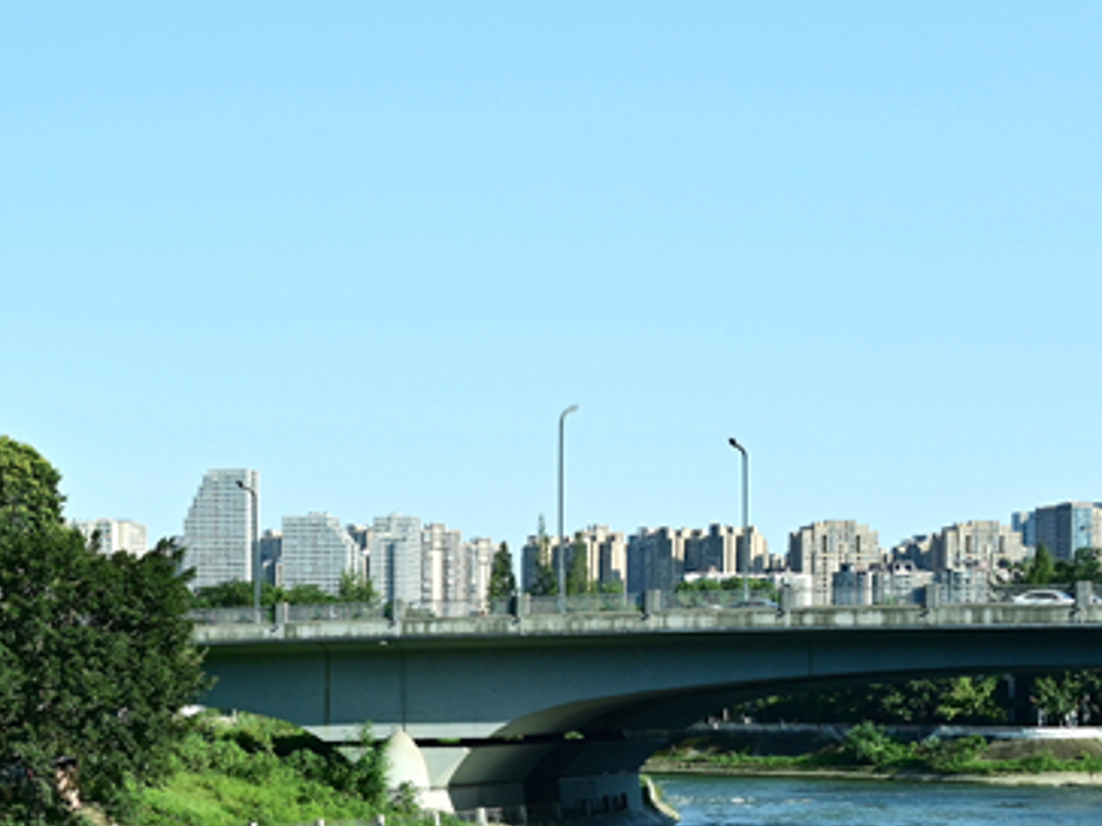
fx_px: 2979
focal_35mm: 94
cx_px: 130
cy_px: 793
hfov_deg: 20.6
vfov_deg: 15.5
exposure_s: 1/320
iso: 250
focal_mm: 29.5
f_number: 8
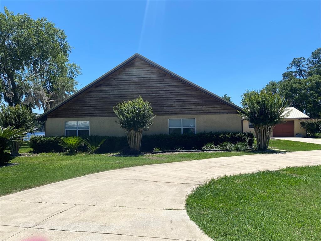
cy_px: 120
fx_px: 241
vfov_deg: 53.1
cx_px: 160
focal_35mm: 26
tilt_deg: +2.2
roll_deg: +1.5
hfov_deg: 67.3
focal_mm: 4.25
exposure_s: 1/4115
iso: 32
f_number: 1.8
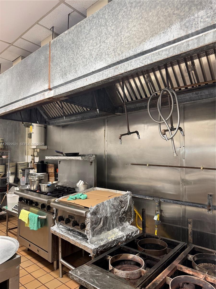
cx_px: 108
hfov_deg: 56.8
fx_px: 200
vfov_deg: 71.6
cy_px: 144
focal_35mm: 24
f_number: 1.78
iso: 200
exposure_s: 1/60
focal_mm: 6.76
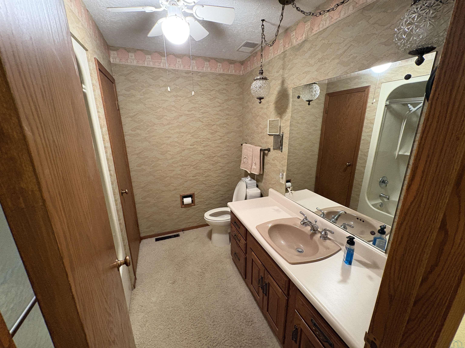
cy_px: 174
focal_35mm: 14
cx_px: 232
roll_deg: +1.0
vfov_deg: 85.7
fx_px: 188
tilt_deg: -14.7
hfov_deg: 102.1
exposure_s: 1/40
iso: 640
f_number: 2.2
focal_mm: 2.22
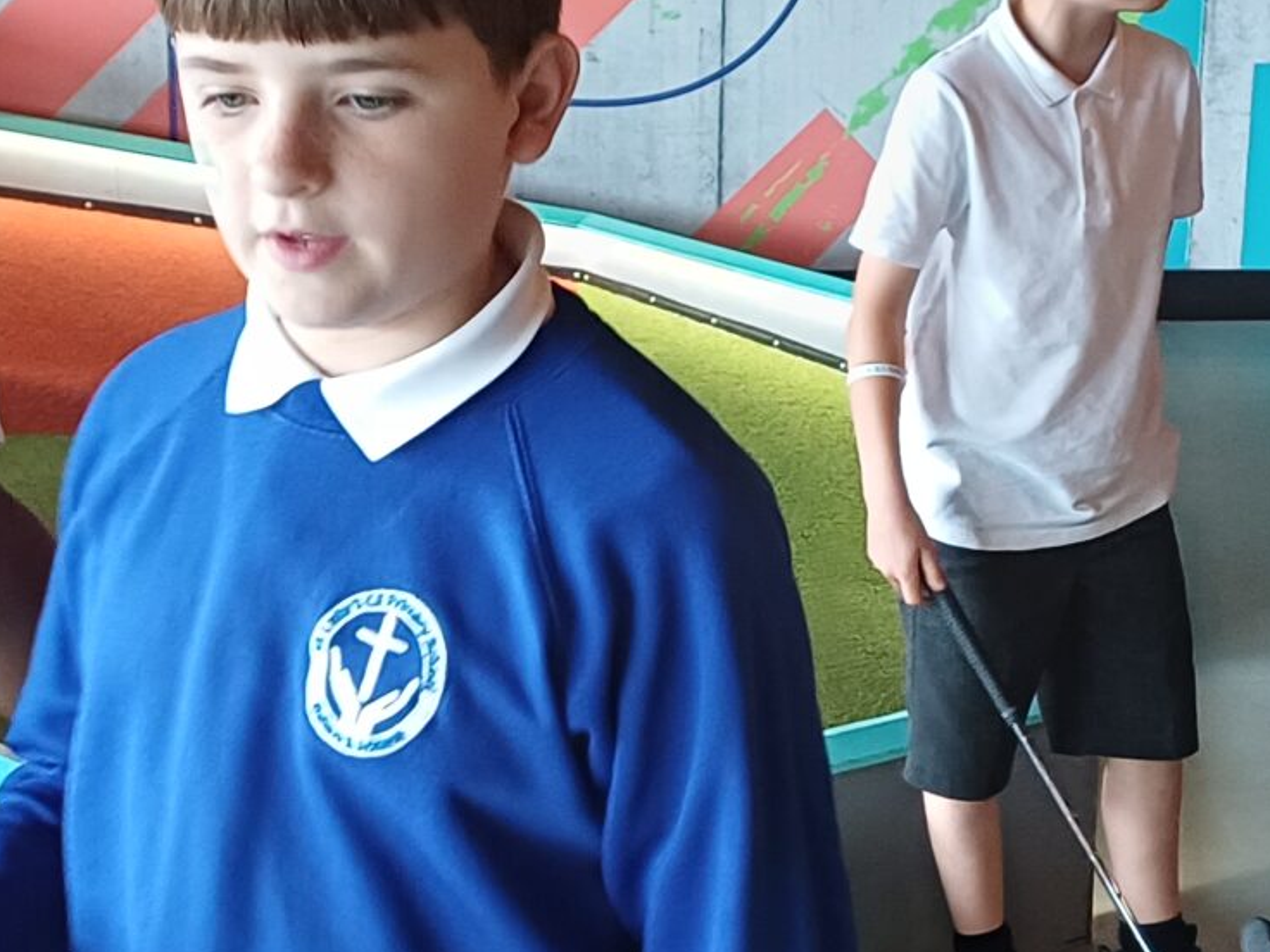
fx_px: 3192
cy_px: 521
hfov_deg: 22.5
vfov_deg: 17.0
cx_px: 575
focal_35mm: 87
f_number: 1.8
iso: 320
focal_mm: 4.65
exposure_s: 1/50
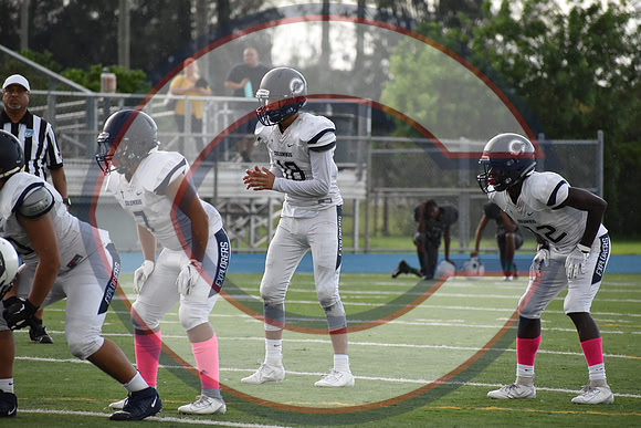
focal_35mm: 330
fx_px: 5877
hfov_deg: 6.2
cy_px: 214
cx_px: 320
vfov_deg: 4.2
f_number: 5.6
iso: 1000
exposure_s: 1/500
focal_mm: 220
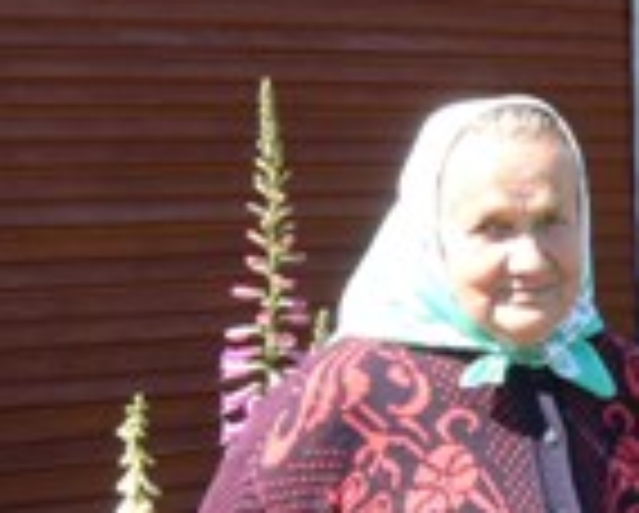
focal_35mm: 120
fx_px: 2273
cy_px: 333
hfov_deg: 16.0
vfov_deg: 12.9
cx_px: 414
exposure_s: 1/160
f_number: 5.6
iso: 80
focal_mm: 6.4
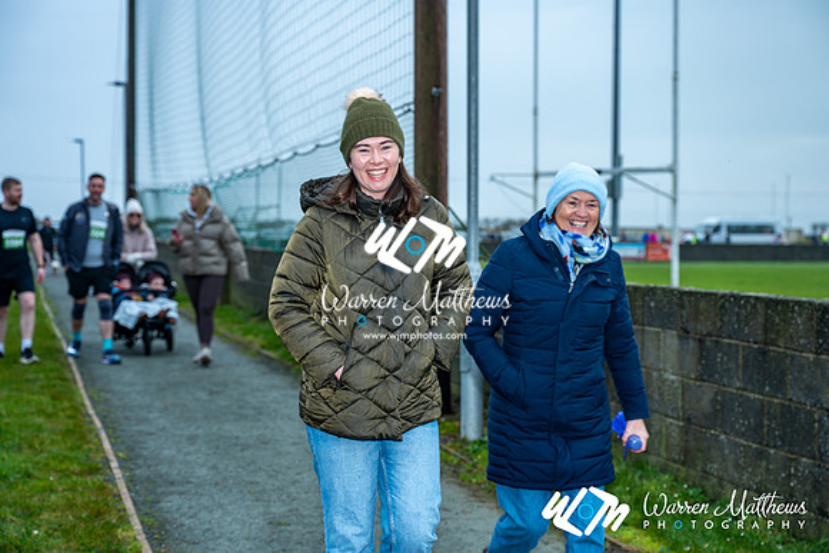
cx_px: 414
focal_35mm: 62
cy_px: 276
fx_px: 1428
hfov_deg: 32.4
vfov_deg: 21.9
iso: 100
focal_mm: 62
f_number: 4
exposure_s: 1/200
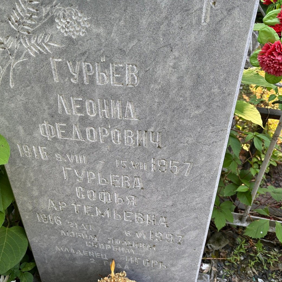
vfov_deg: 51.1
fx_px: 295
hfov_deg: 51.0
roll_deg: +0.3
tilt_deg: -39.4
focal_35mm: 32
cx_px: 125
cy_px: 146
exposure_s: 1/121
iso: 50
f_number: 1.6
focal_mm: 5.96
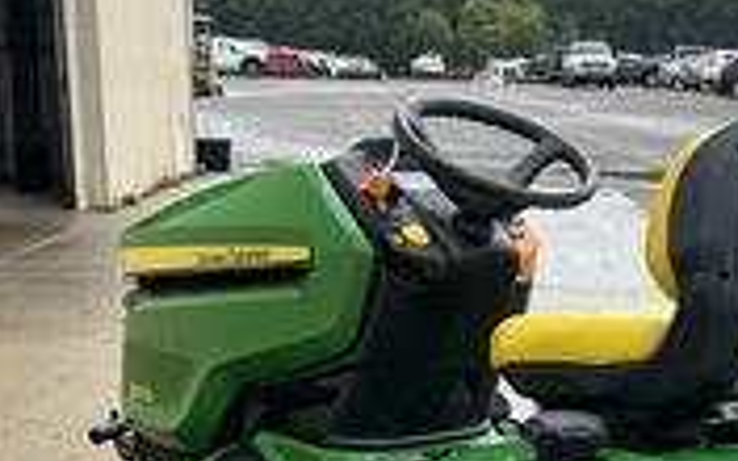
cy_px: 541
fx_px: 1408
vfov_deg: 17.8
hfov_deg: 29.3
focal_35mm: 70
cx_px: 461
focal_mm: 3
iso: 20
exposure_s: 1/197
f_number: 1.8
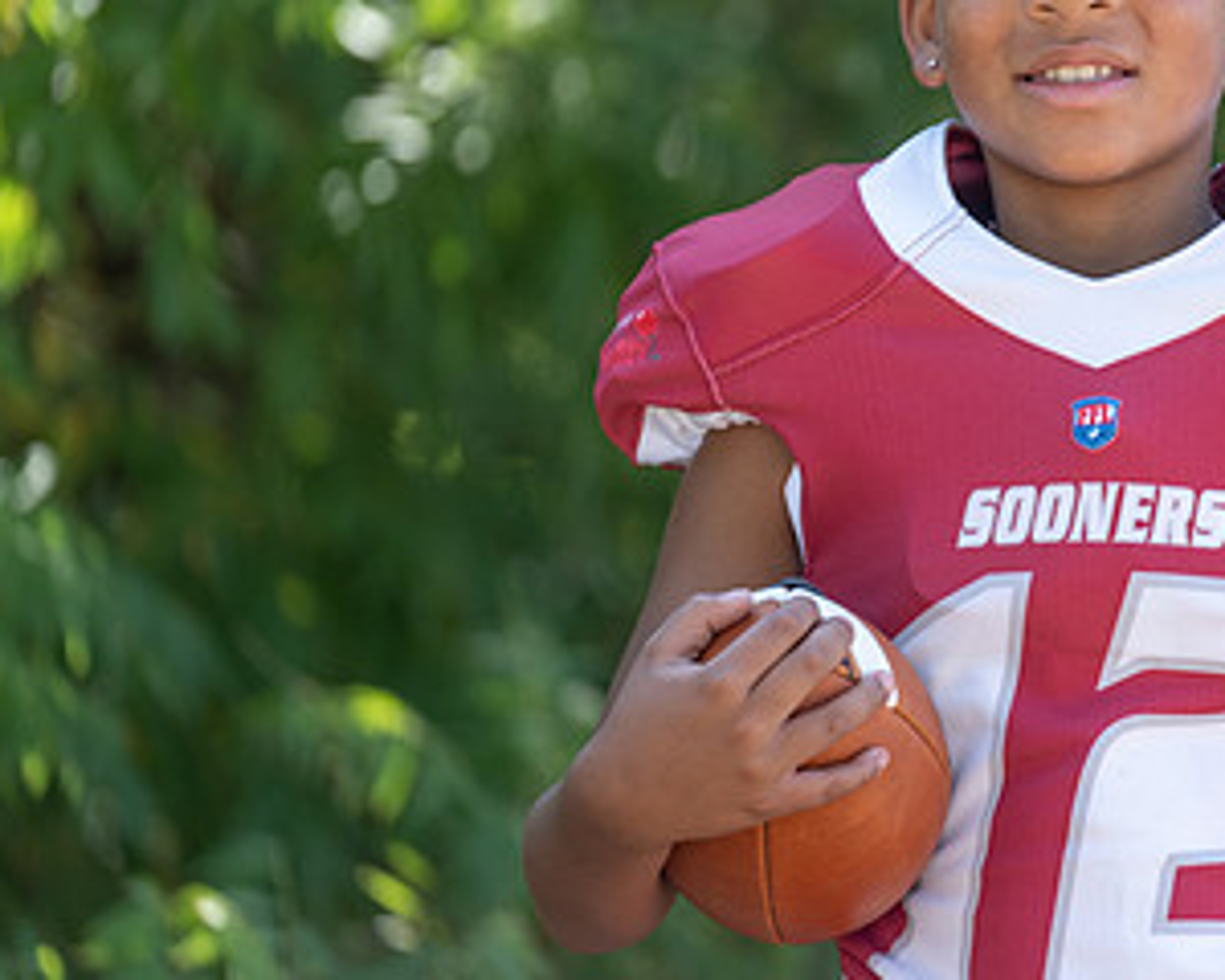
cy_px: 300
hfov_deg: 6.6
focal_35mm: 294
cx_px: 1131
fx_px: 10659
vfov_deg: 5.3
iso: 100
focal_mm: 162
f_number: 2.8
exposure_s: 1/320
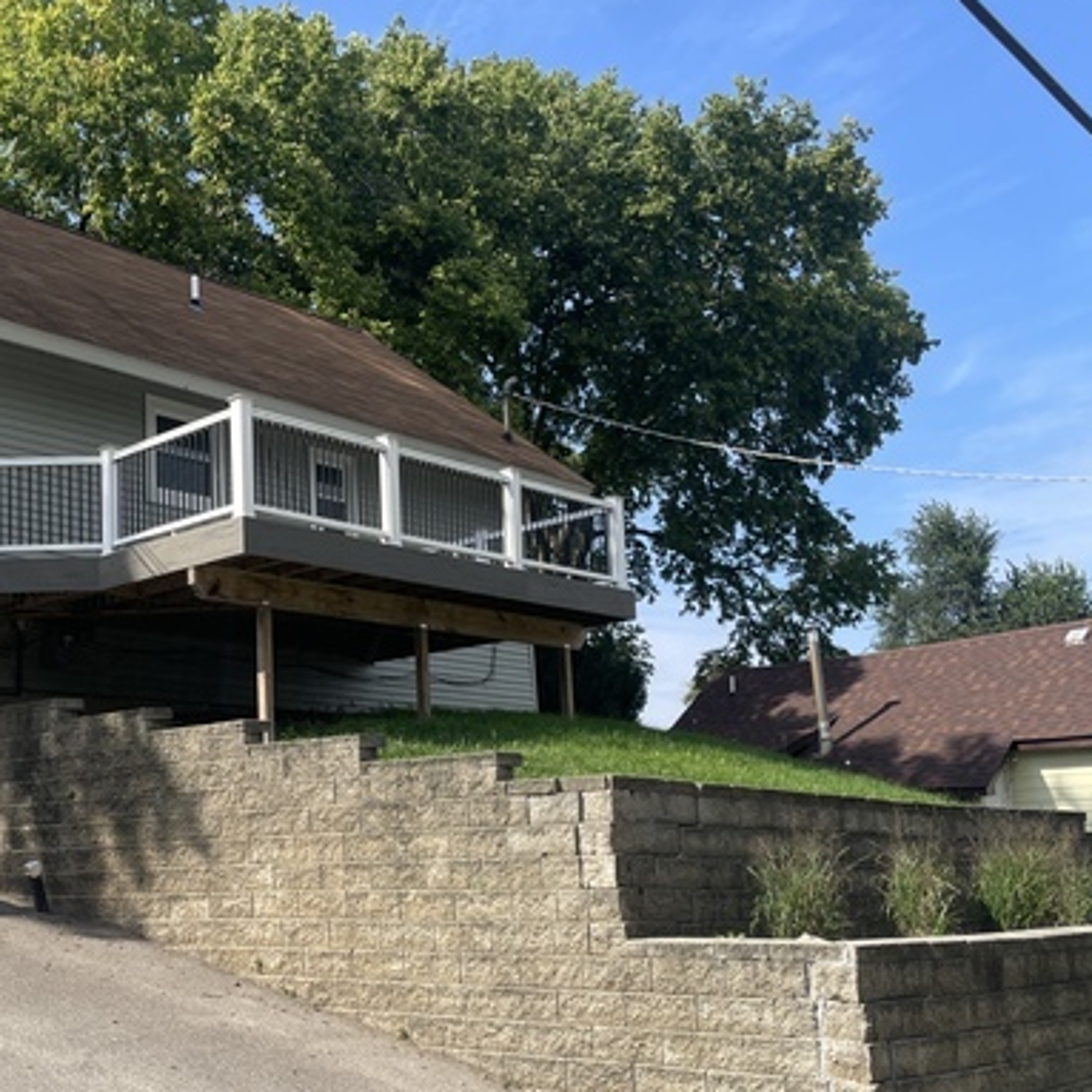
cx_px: 258
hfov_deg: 40.5
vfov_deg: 41.5
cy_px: 693
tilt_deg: +9.0
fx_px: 1428
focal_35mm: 40
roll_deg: +2.0
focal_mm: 4.2
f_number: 1.6
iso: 50
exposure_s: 1/2959
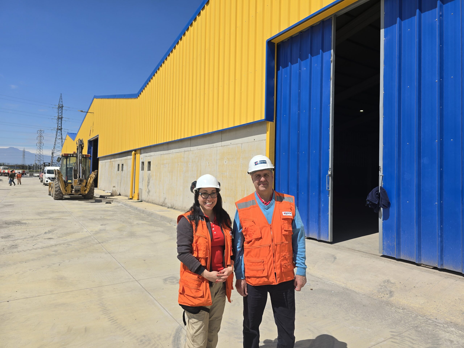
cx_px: 232
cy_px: 174
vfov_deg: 58.9
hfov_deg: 73.9
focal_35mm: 23
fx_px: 308
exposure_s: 1/1279
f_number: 1.7
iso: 12
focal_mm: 6.3
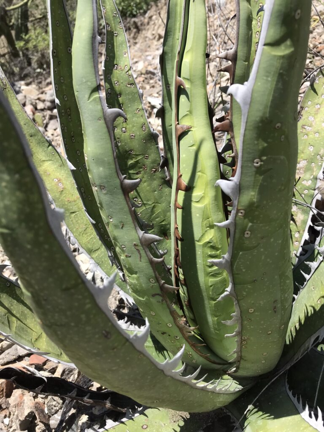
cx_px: 162
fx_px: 349
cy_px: 216
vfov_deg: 63.4
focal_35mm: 28
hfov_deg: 49.7
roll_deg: -7.8
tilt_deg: -12.3
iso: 20
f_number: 1.8
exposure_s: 1/1916
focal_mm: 3.99
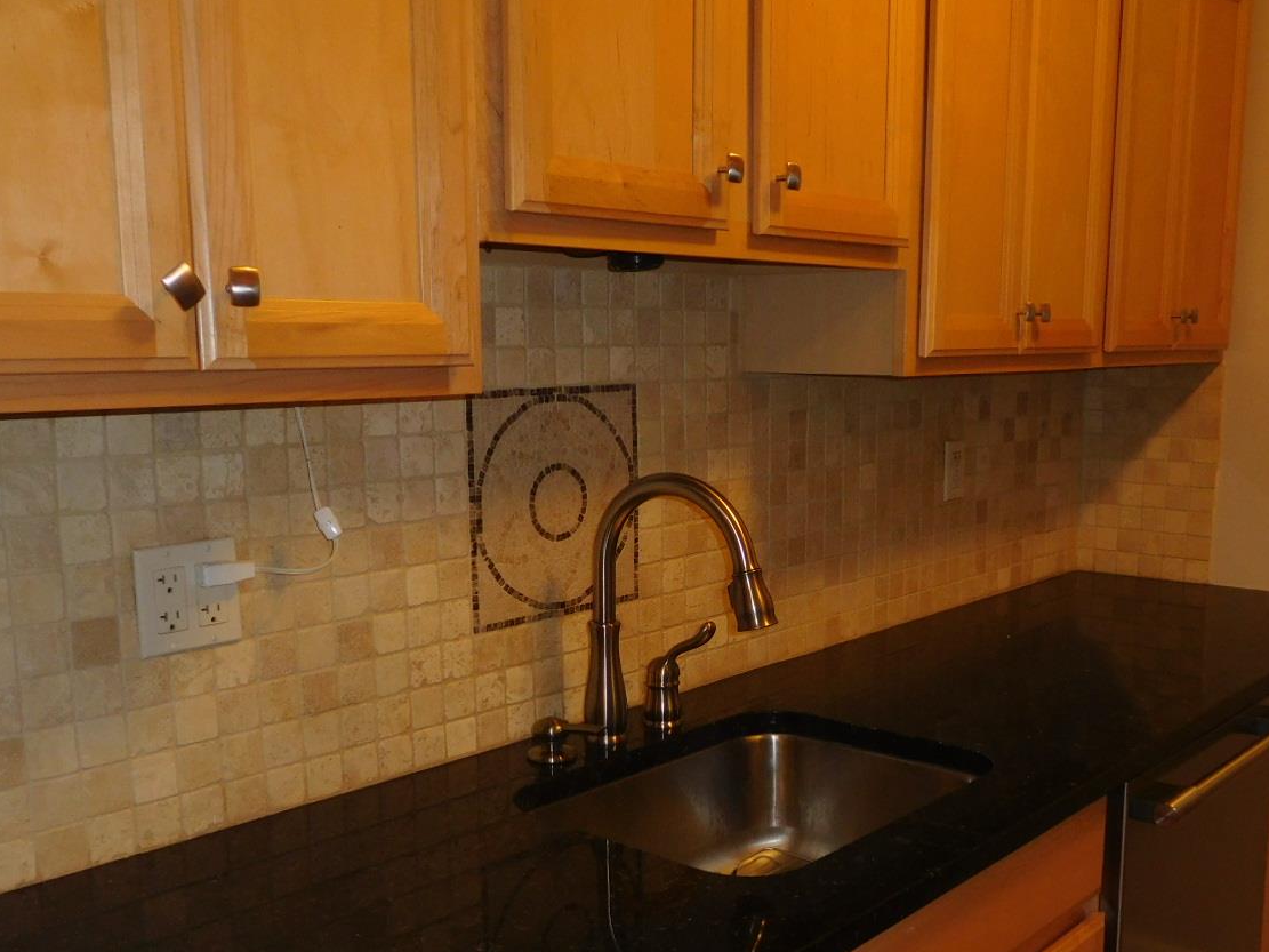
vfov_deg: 39.4
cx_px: 688
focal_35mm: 36
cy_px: 586
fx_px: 1320
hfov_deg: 51.3
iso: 200
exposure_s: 1/30
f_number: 3.4
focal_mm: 4.5
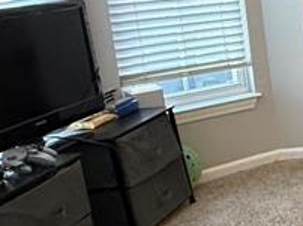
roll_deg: +0.6
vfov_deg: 20.3
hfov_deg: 17.6
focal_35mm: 71
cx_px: 632
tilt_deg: -9.2
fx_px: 621
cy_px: 30
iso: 500
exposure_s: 1/60
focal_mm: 2.22
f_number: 2.2
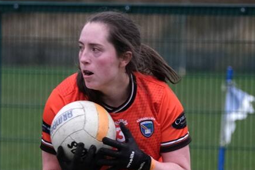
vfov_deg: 2.4
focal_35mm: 583
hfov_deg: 3.5
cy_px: 157
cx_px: 21
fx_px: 4128
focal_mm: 189.7
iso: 1600
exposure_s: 1/1000
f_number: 5.6
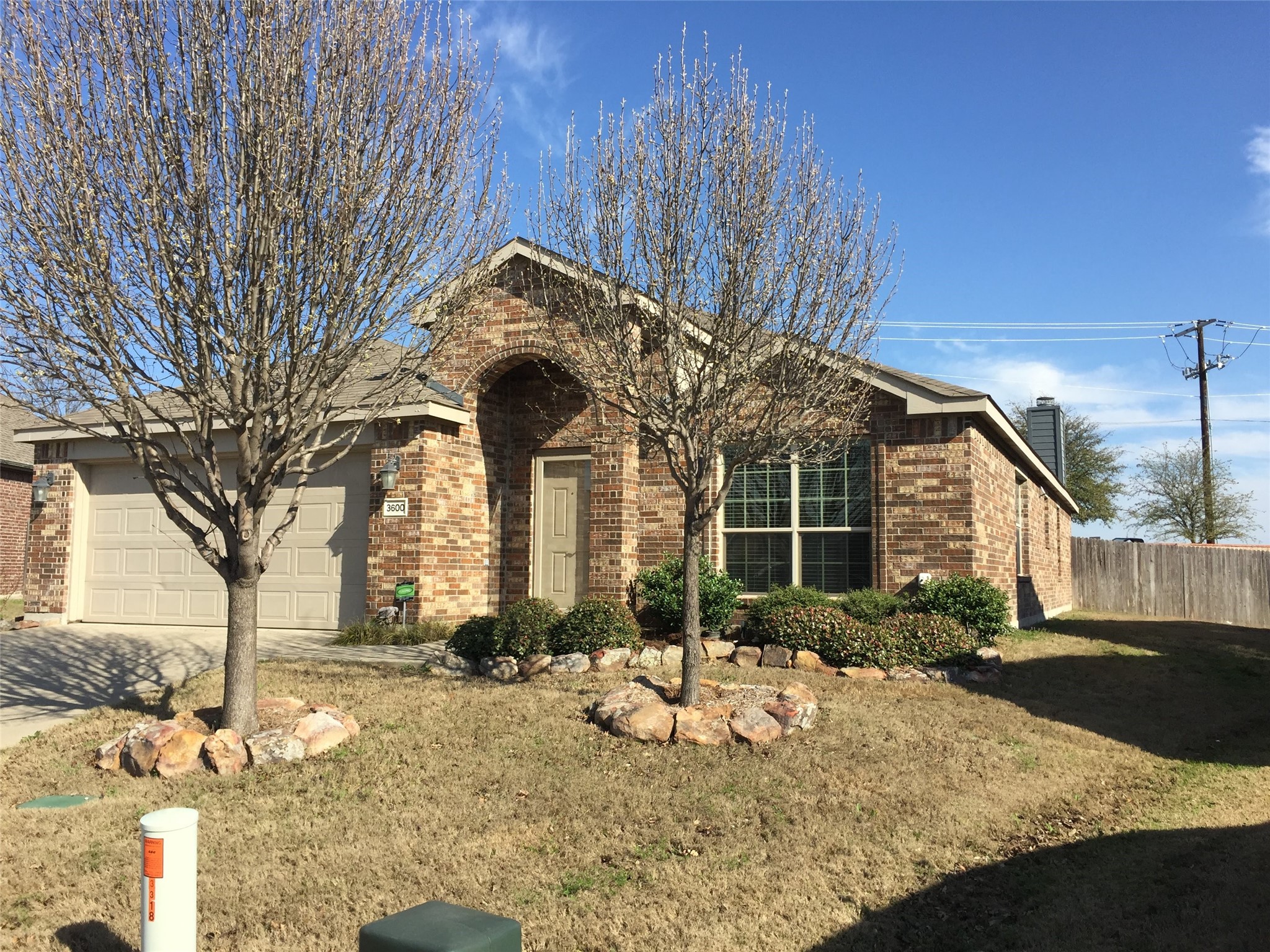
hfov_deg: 61.7
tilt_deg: +5.6
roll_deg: -0.8
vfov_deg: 48.2
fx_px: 1064
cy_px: 476
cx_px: 635
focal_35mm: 29
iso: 32
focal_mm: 4.15
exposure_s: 1/1721
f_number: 2.2
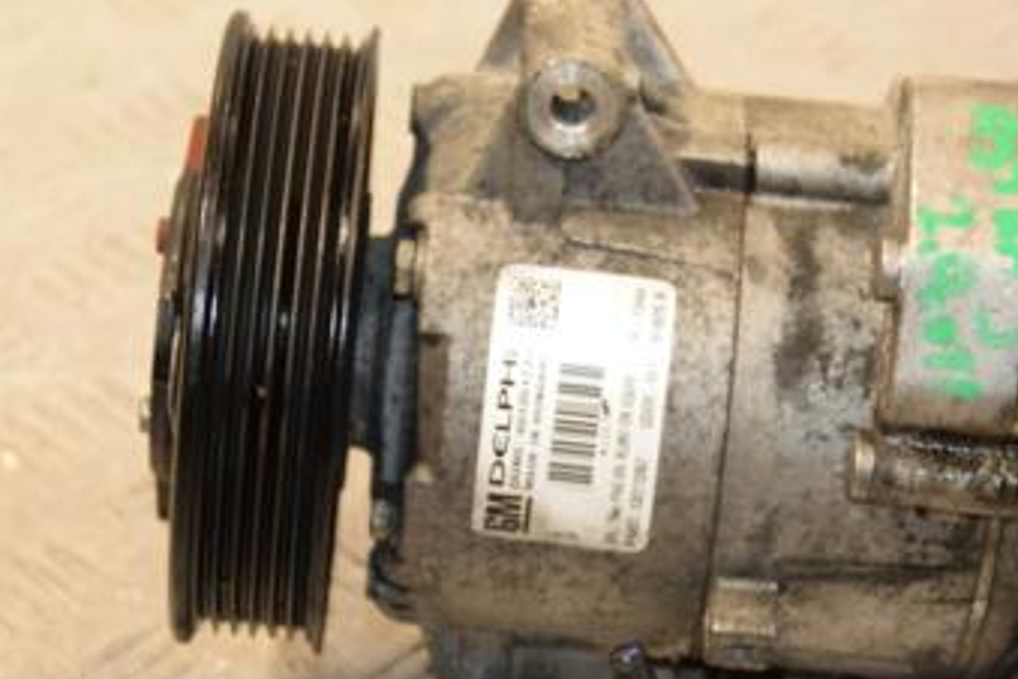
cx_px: 694
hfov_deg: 13.3
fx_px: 4354
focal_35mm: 154
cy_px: 361
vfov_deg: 8.9
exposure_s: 1/160
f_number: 5
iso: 800
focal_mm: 58
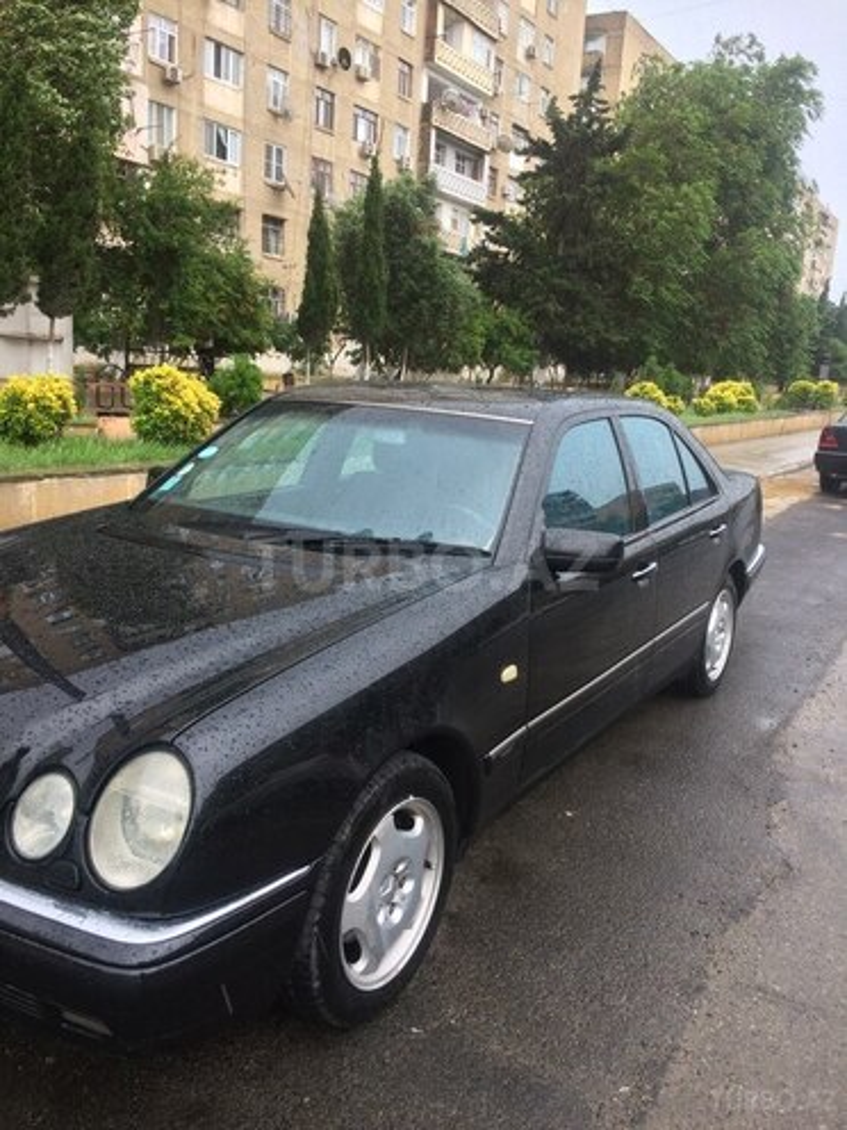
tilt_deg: -15.8
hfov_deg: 48.2
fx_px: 946
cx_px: 424
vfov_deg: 61.7
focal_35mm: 29
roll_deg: -2.4
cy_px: 565
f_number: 2.2
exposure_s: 1/124
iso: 32
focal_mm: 4.15
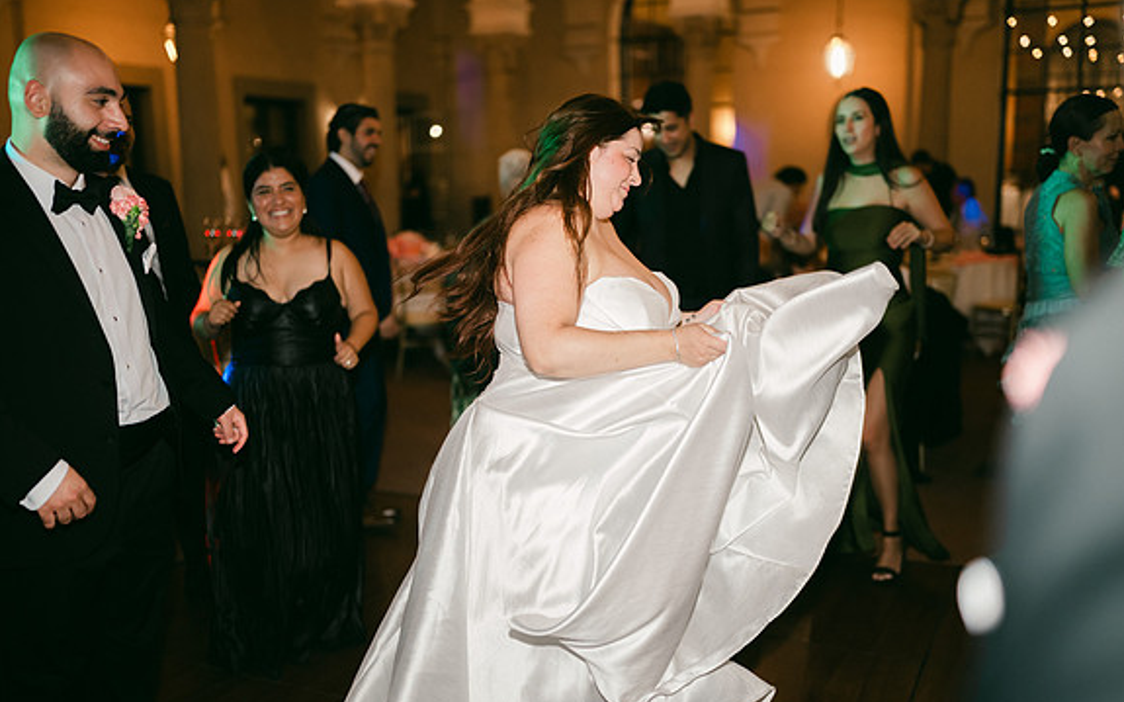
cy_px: 371
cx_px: 563
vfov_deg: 35.3
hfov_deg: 54.0
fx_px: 1102
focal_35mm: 36
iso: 1250
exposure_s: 1/125
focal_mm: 35
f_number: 1.2
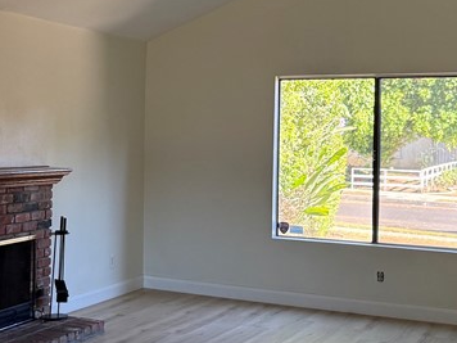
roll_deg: -1.1
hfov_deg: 27.3
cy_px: 130
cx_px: 58
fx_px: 911
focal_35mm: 69
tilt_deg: +0.1
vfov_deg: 21.3
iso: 200
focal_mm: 6.76
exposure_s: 1/180
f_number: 1.78
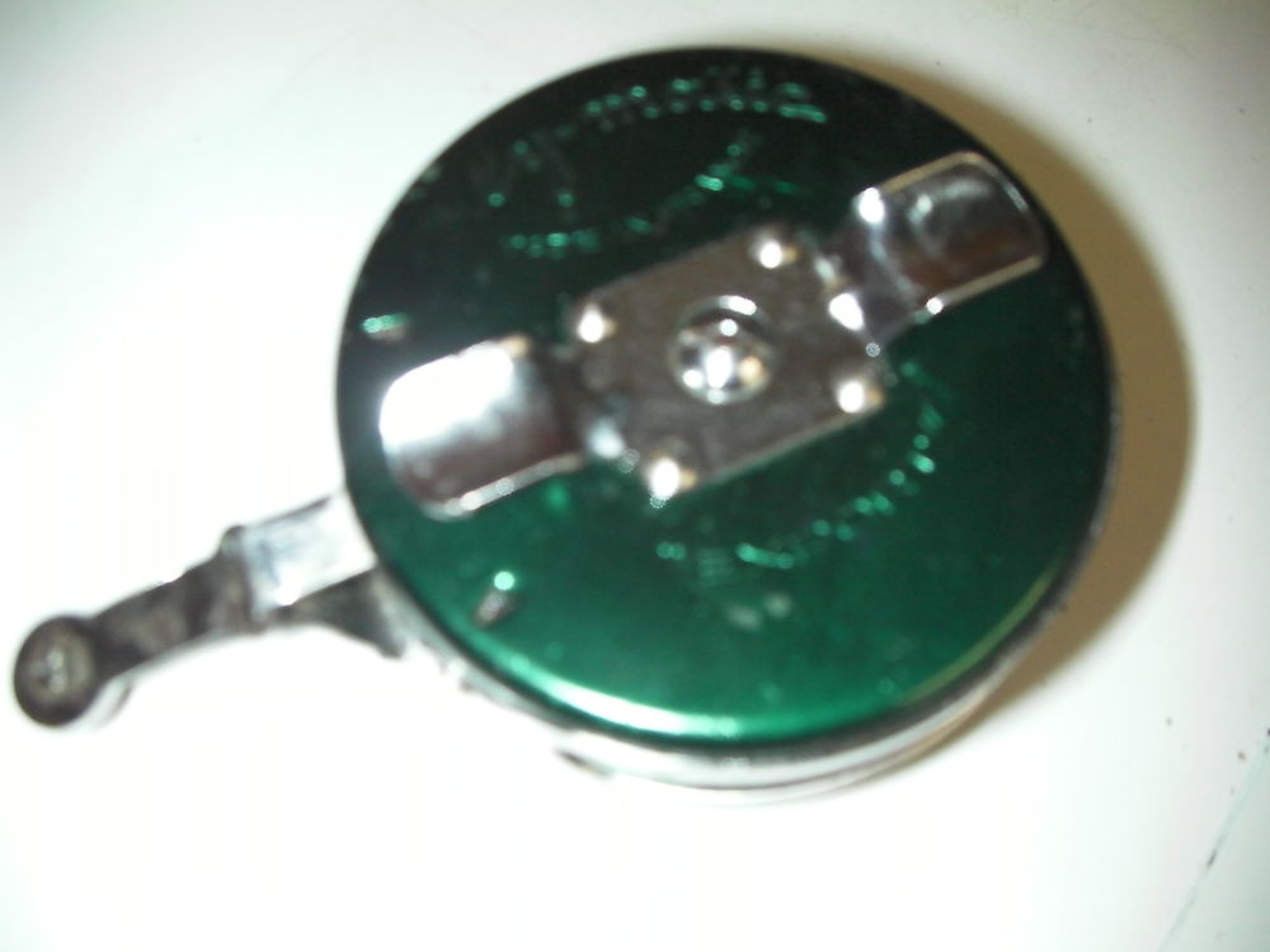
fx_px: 1394
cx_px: 635
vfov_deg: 37.7
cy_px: 476
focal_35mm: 38
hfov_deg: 49.0
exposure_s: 1/30
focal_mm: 6.3
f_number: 3.5
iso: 200
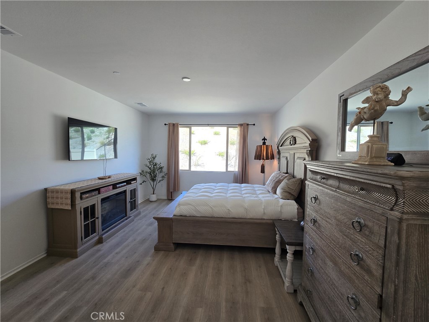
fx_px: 161
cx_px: 214
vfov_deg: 89.9
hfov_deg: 106.2
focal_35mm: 13
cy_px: 161
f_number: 2.2
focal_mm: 2.2
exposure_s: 1/60
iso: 50
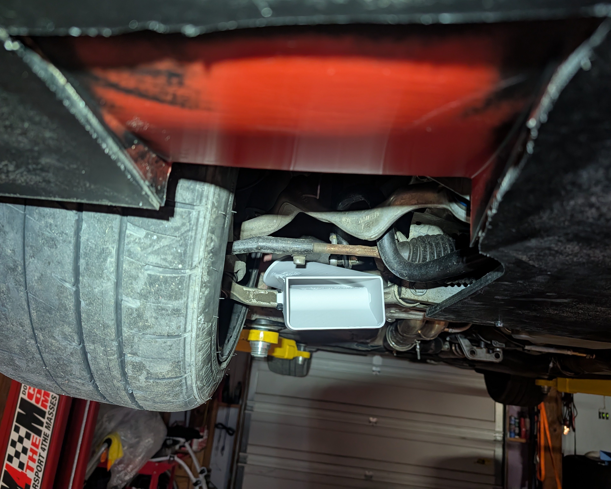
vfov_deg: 56.8
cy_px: 244
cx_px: 314
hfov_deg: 68.1
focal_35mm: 25
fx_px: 452
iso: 414
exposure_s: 1/60
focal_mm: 6.9
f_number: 1.68
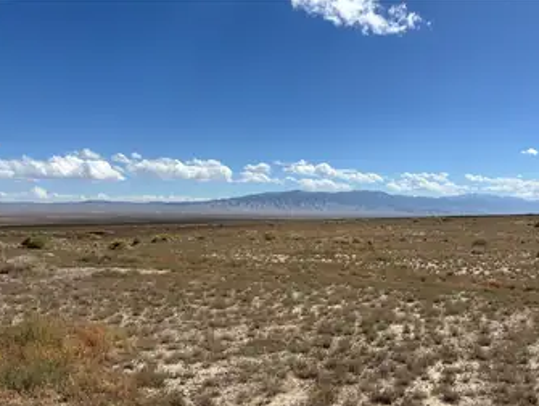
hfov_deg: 58.0
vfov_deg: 45.3
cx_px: 311
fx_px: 483
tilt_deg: -3.9
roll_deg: -0.3
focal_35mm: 31
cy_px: 240
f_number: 1.6
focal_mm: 5.96
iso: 50
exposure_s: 1/5618
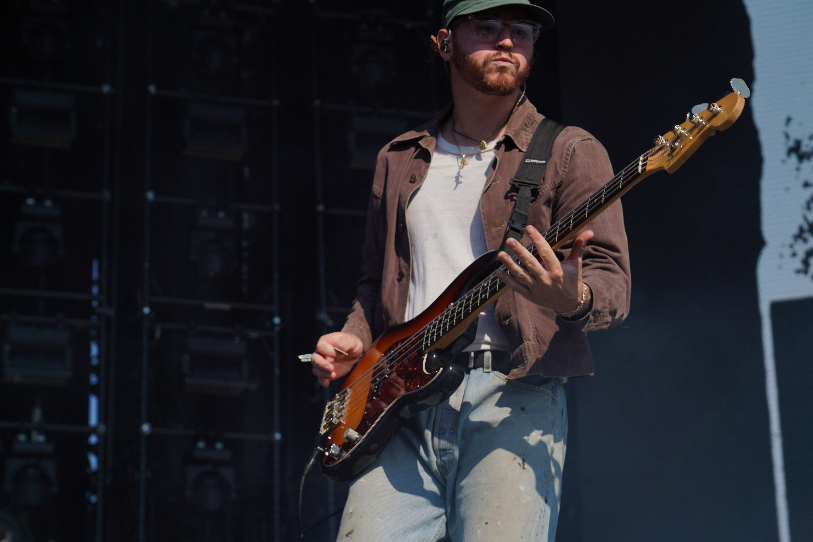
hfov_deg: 19.5
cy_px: 271
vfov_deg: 13.0
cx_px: 406
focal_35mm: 105
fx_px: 2371
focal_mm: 105
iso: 100
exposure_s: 1/640
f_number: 8
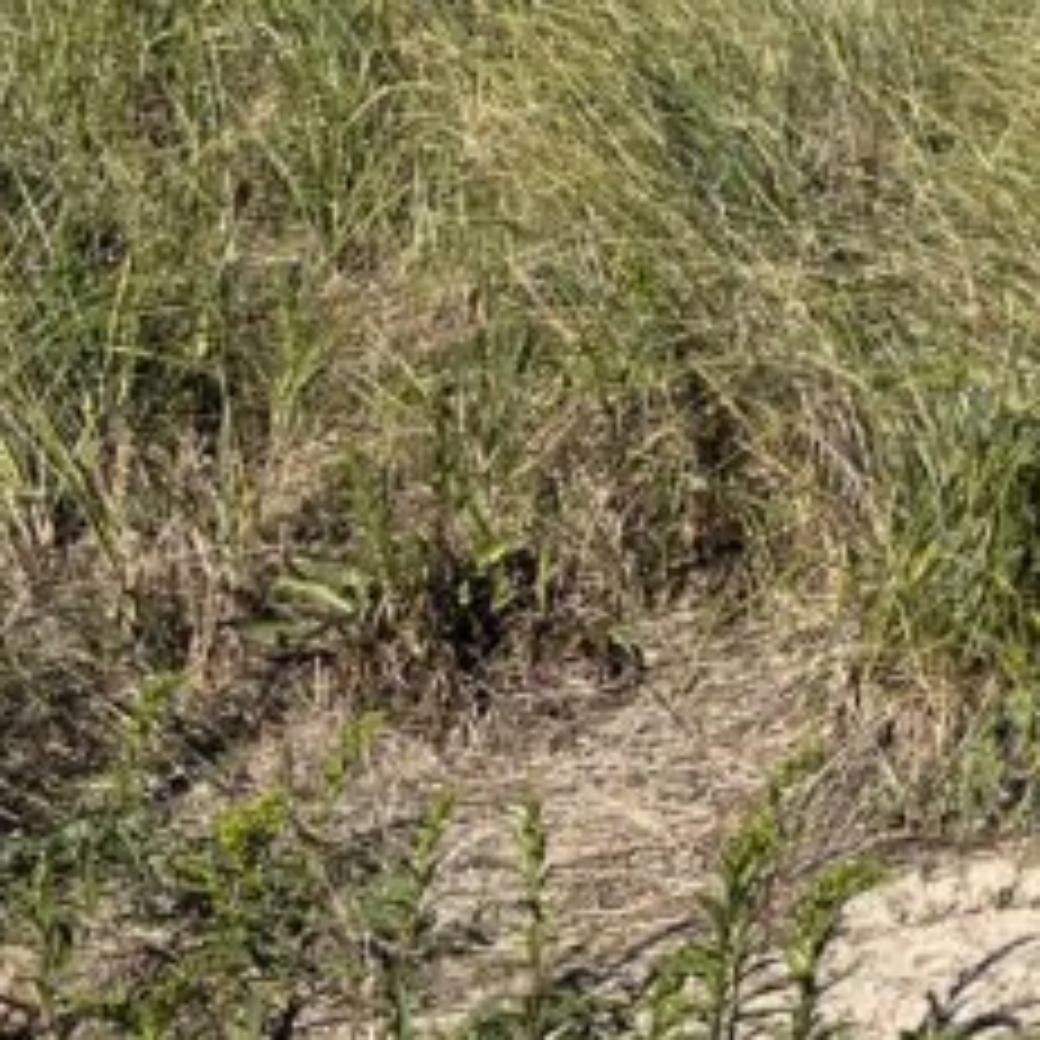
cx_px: 2287
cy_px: -104
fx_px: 3467
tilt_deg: -11.0
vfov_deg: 16.5
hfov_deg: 13.6
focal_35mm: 102
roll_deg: +1.1
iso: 50
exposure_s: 1/5076
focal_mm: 5.1
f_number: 1.6
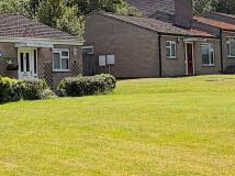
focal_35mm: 67
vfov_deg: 21.8
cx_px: -27
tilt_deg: +2.5
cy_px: 59
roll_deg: +1.2
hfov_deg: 26.6
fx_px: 454
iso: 20
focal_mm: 2.22
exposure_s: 1/1125
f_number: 2.2
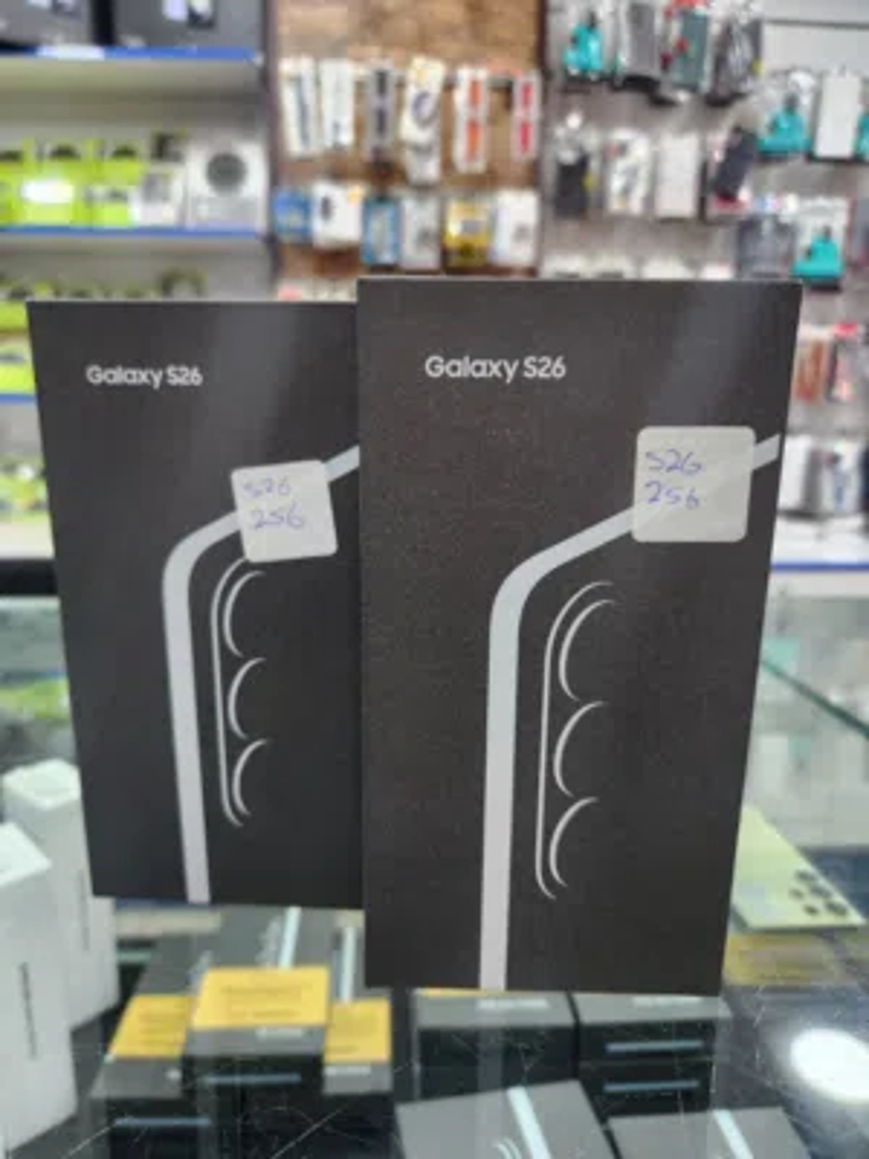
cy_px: 580
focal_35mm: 23
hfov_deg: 58.9
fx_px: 770
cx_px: 434
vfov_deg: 73.9
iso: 64
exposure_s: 1/100
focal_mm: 5.4
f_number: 1.8
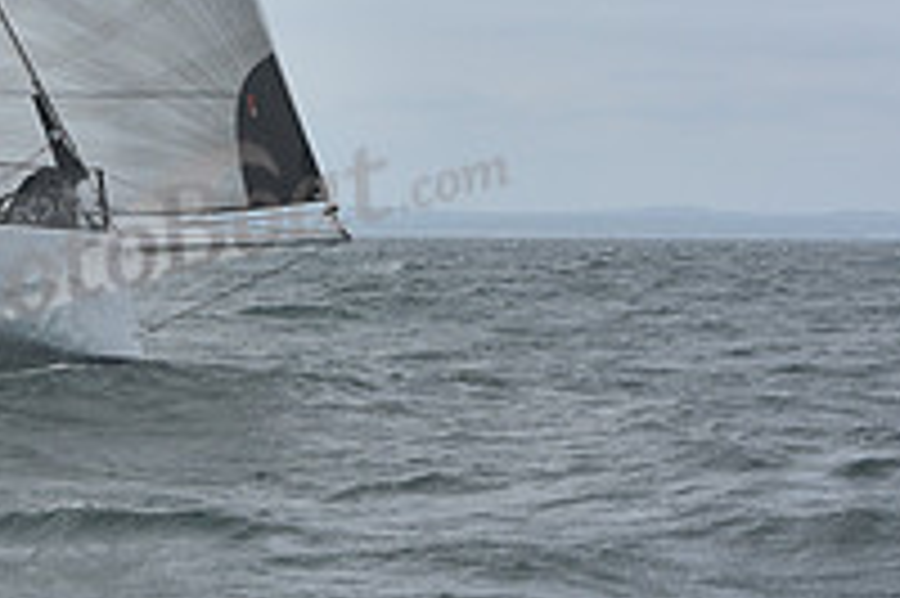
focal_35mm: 203
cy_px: 65
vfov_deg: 6.7
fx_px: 5071
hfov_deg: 9.9
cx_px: -356
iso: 200
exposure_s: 1/1250
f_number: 5.6
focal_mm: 70
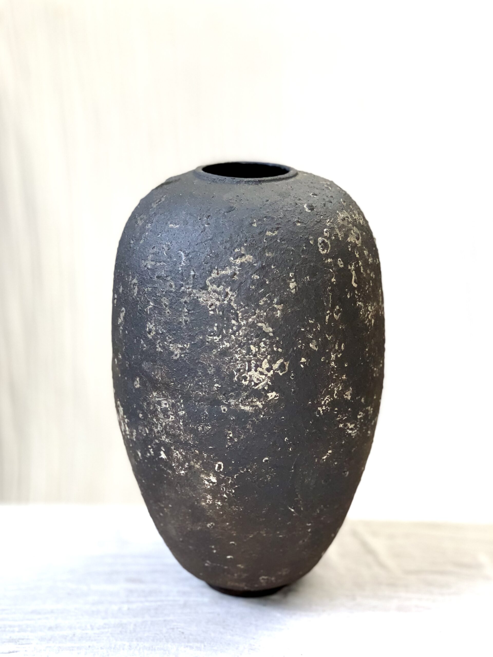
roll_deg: +0.8
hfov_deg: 28.0
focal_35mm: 52
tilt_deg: -20.2
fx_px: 987
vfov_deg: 36.8
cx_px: 246
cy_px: 328
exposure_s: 1/120
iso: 50
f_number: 2.4
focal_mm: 6
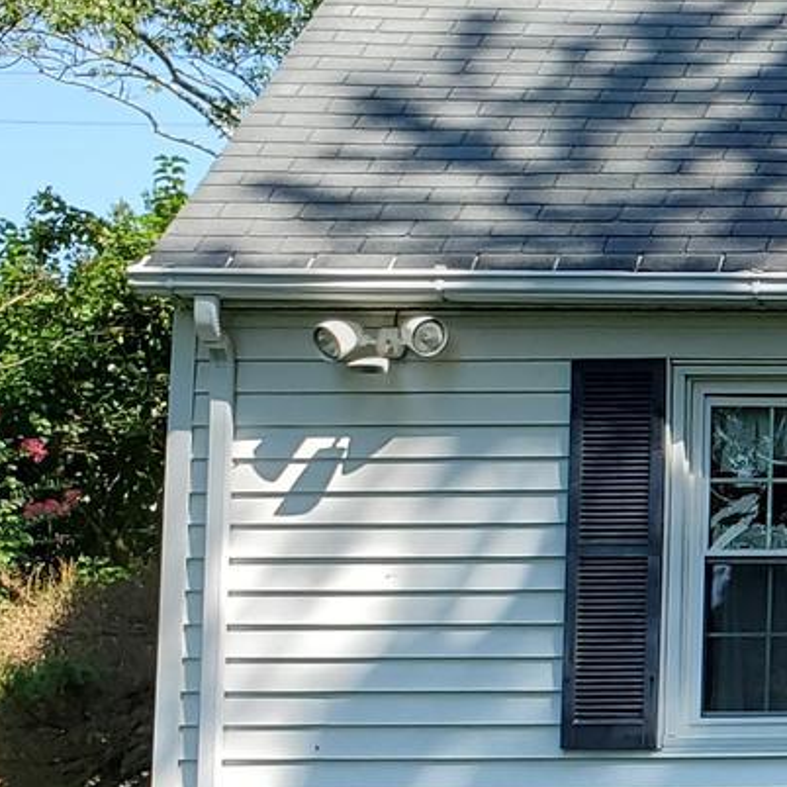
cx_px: 1682
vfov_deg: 14.9
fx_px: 3009
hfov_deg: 12.6
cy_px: 399
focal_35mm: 117
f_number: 2.4
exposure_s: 1/678
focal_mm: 4.3
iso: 50
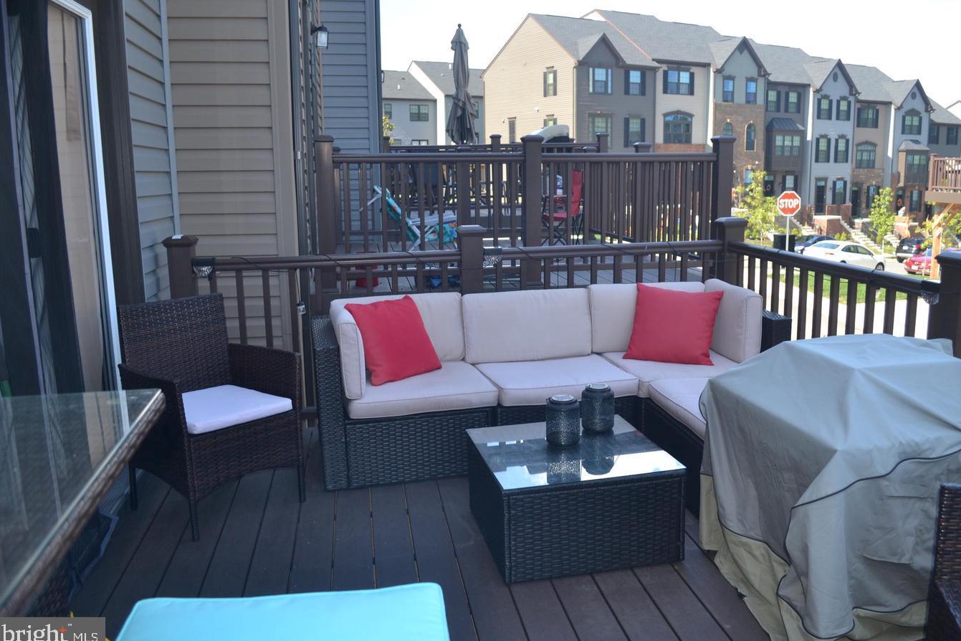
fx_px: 774
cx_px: 510
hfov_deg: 63.6
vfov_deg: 45.0
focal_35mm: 29
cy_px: 310
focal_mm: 18
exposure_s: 1/125
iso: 220
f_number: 4
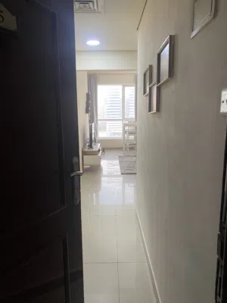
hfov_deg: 53.1
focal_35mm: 26
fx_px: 227
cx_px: 114
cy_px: 152
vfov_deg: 67.3
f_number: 1.8
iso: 160
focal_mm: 4.25
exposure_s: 1/50
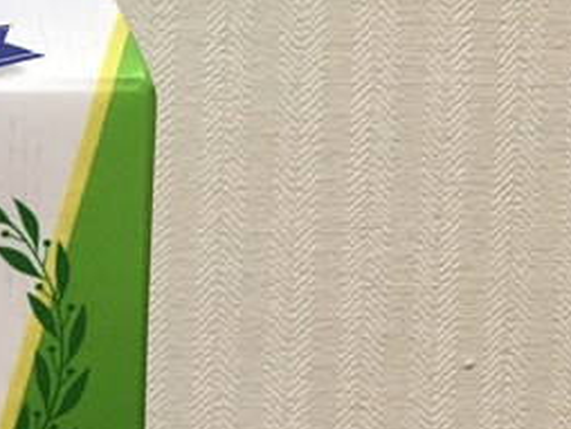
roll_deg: +0.1
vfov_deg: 20.7
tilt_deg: -7.3
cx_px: -102
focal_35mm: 69
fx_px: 1139
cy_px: 416
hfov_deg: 25.5
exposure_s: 1/30
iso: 200
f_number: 2.2
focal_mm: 4.15
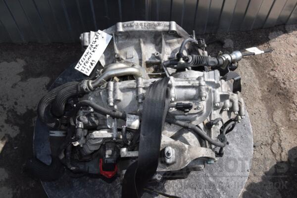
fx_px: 346
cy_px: 99
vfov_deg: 31.9
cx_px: 148
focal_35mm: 42
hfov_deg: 46.4
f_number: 20
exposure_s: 1/200
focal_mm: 28
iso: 800
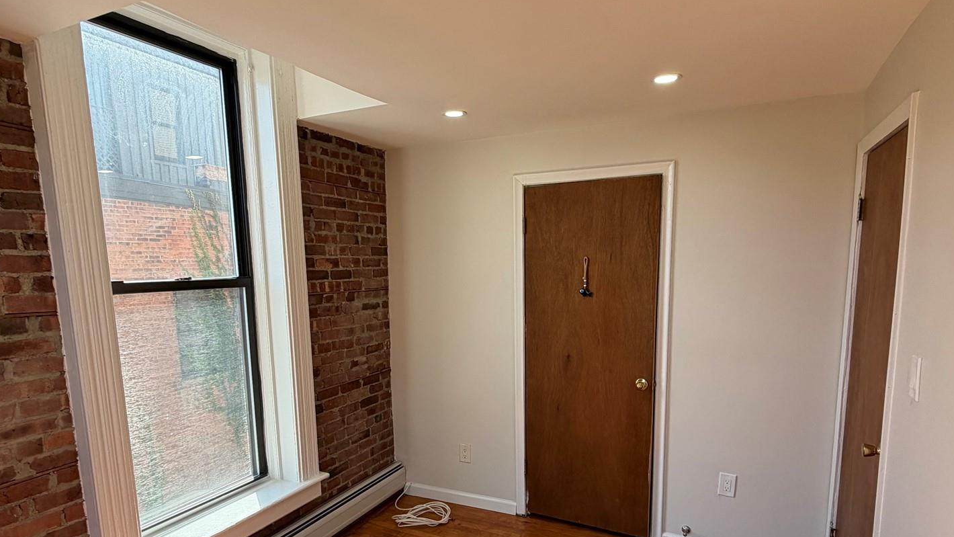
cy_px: 347
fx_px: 557
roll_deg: +1.3
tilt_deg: -8.3
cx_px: 457
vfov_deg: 50.8
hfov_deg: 81.2
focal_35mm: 22
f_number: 2.2
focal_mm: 2.22
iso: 50
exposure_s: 1/156
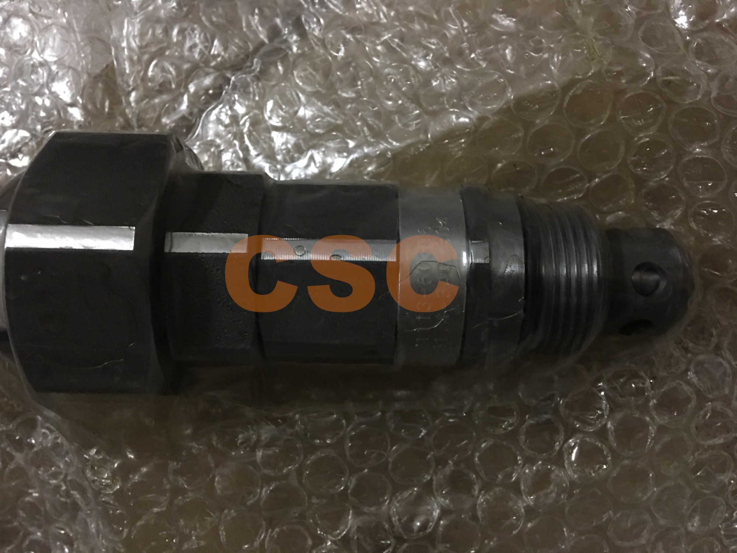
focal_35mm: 29
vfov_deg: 48.2
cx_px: 368
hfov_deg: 61.7
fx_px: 617
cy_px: 276
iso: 125
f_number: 2.2
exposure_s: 1/4
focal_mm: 4.15
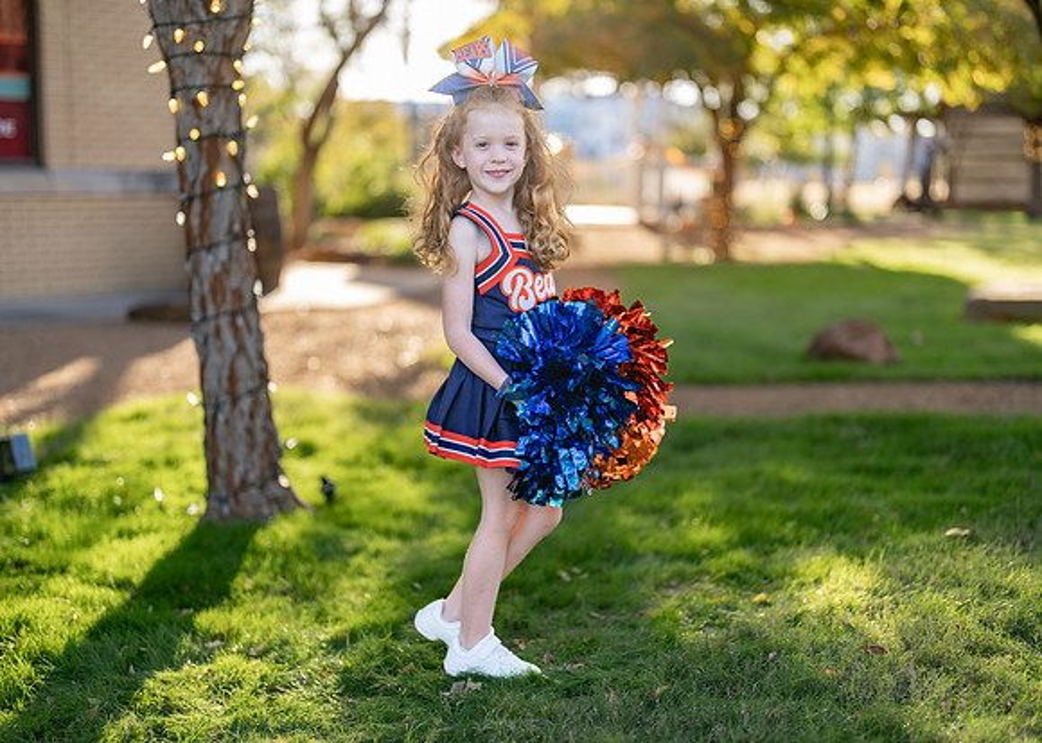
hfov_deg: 37.2
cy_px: 372
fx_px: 1550
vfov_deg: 27.0
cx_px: 521
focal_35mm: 52
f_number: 1.2
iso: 100
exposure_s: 1/1000
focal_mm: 50
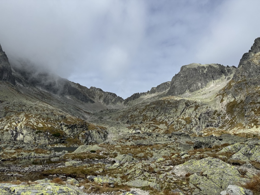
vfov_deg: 56.8
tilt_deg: +15.7
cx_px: 130
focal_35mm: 24
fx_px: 180
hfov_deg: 71.6
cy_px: 98
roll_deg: -0.7
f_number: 1.78
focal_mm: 6.76
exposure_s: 1/7092
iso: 80
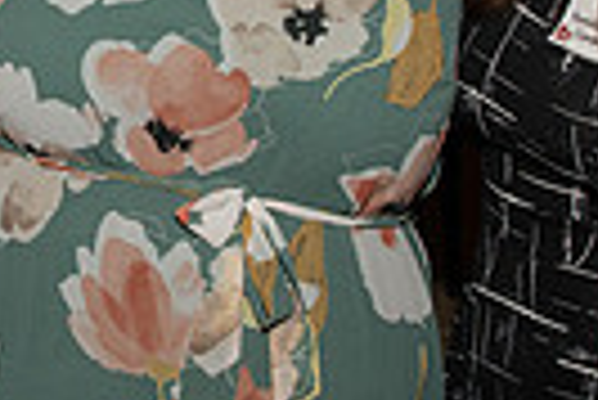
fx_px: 1879
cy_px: -76
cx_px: -57
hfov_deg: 17.5
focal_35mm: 113
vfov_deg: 11.9
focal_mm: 24
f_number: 4.5
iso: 1250
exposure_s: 1/100
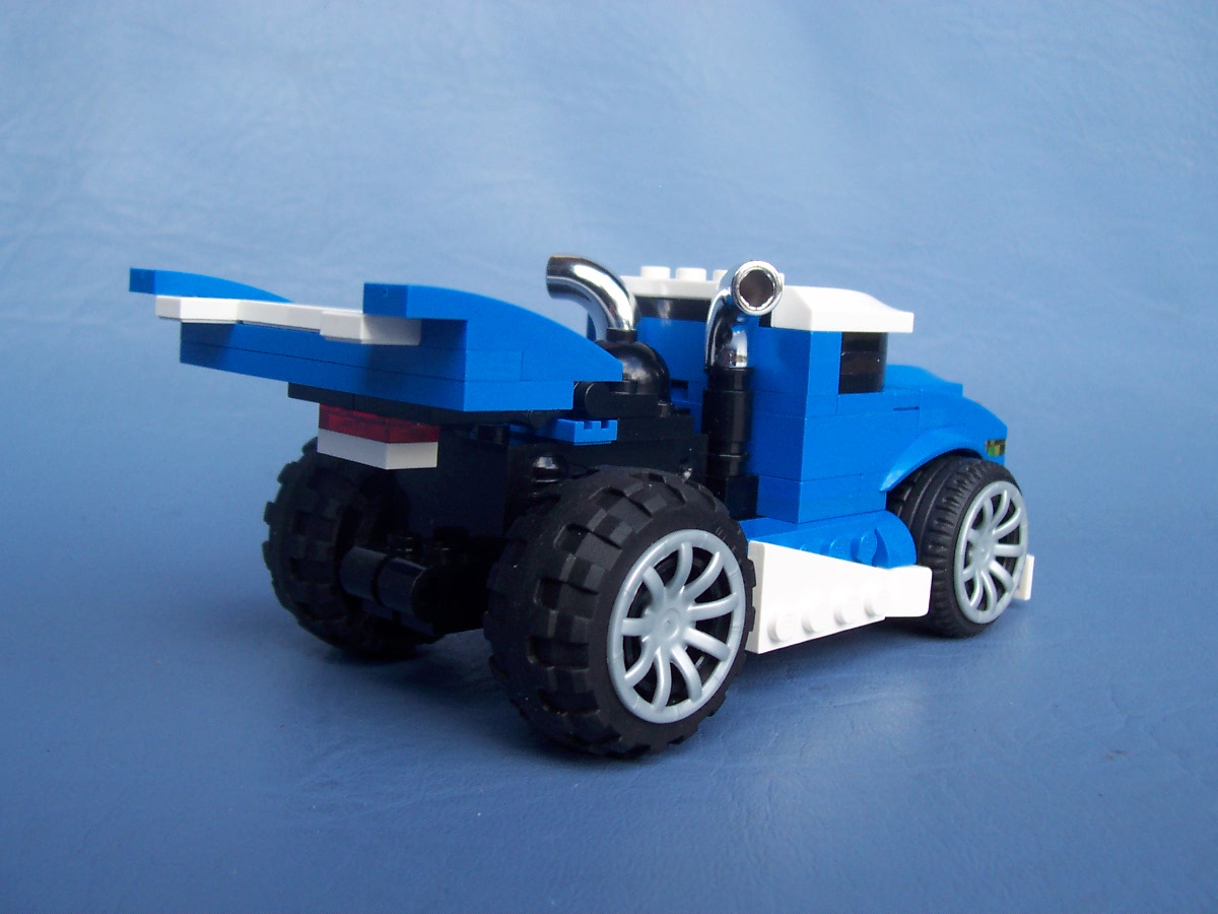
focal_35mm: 37
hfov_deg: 50.1
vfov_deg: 38.7
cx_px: 609
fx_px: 1302
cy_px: 457
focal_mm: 5.6
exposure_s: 1/180
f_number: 2.8
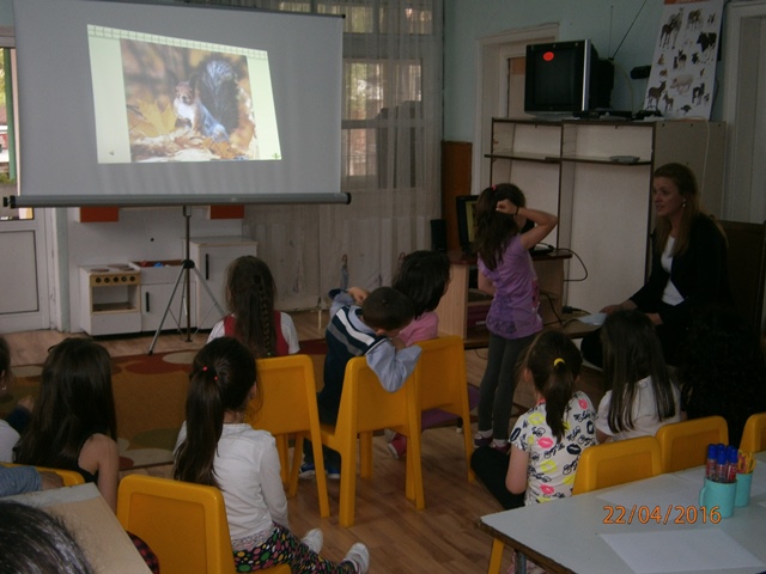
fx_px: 1040
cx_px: 383
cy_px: 287
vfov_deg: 30.9
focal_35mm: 47
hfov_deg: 40.4
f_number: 3.4
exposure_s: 1/40
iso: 125
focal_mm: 8.3
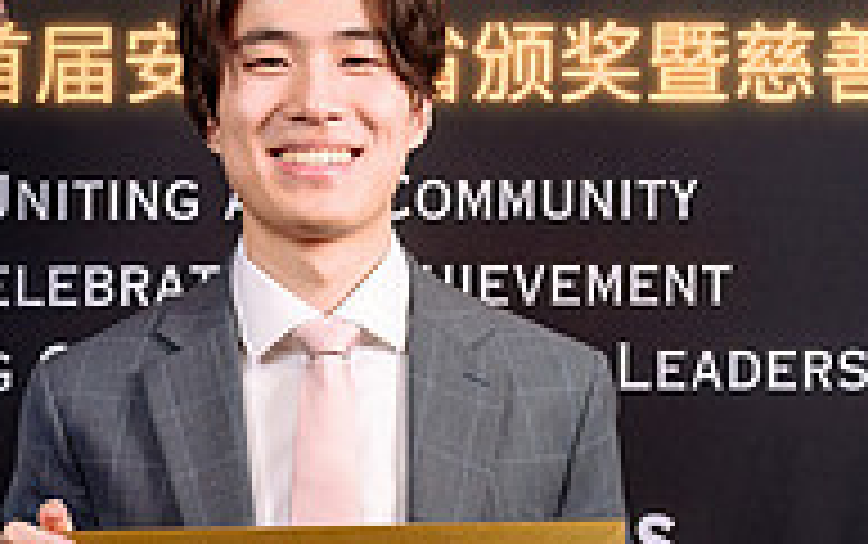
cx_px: 292
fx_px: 2675
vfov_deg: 11.6
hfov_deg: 18.4
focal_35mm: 113
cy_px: 443
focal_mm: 36
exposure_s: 1/200
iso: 500
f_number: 5
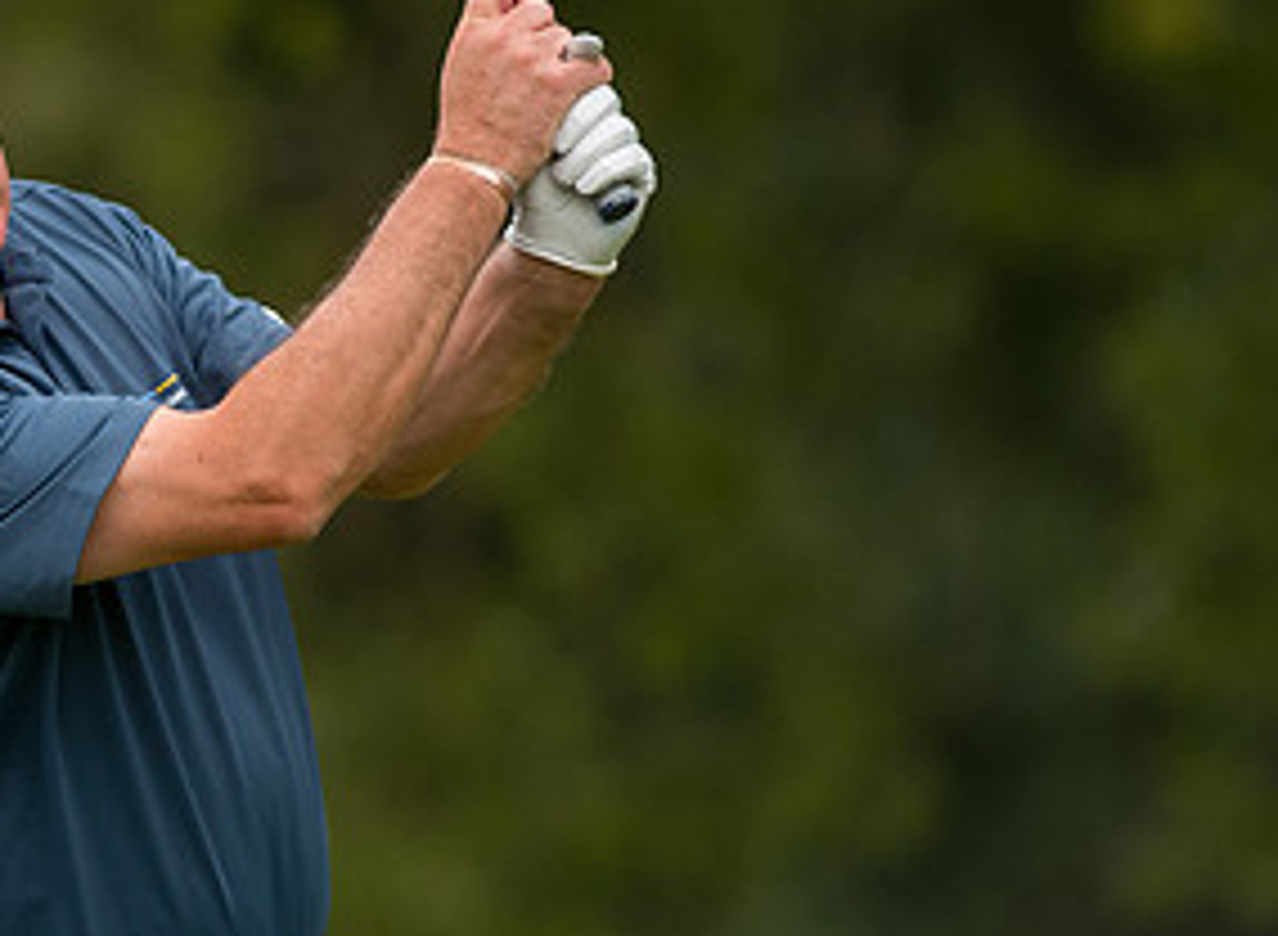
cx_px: 50
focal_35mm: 715
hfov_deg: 2.8
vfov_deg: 2.0
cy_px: 451
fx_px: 26176
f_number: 4
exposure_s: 1/2500
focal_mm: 300
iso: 800
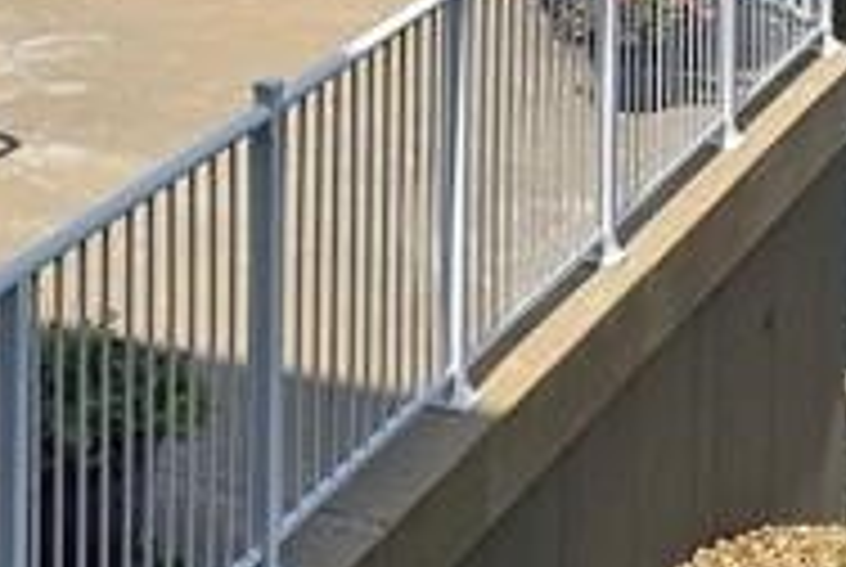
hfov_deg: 15.7
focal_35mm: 130
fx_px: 3060
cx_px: 446
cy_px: -860
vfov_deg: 9.3
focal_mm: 6.3
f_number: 1.7
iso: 12
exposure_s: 1/1212
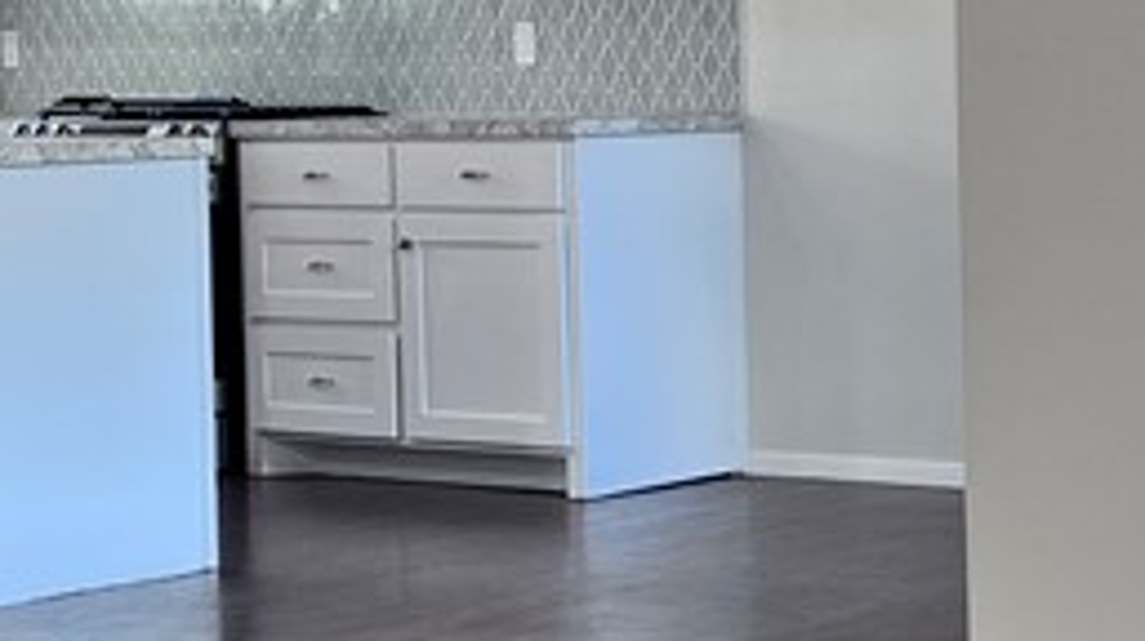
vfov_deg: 10.7
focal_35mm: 113
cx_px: 1123
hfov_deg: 18.5
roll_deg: +1.6
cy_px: 178
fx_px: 3428
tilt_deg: -3.3
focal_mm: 5.1
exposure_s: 1/120
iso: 100
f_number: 1.6
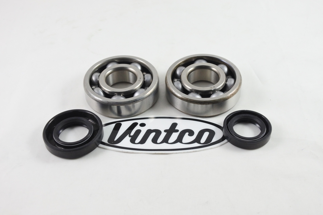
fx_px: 413
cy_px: 108
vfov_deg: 29.3
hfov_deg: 42.7
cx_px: 162
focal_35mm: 46
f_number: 4.5
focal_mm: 17.2
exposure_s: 1/125
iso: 800
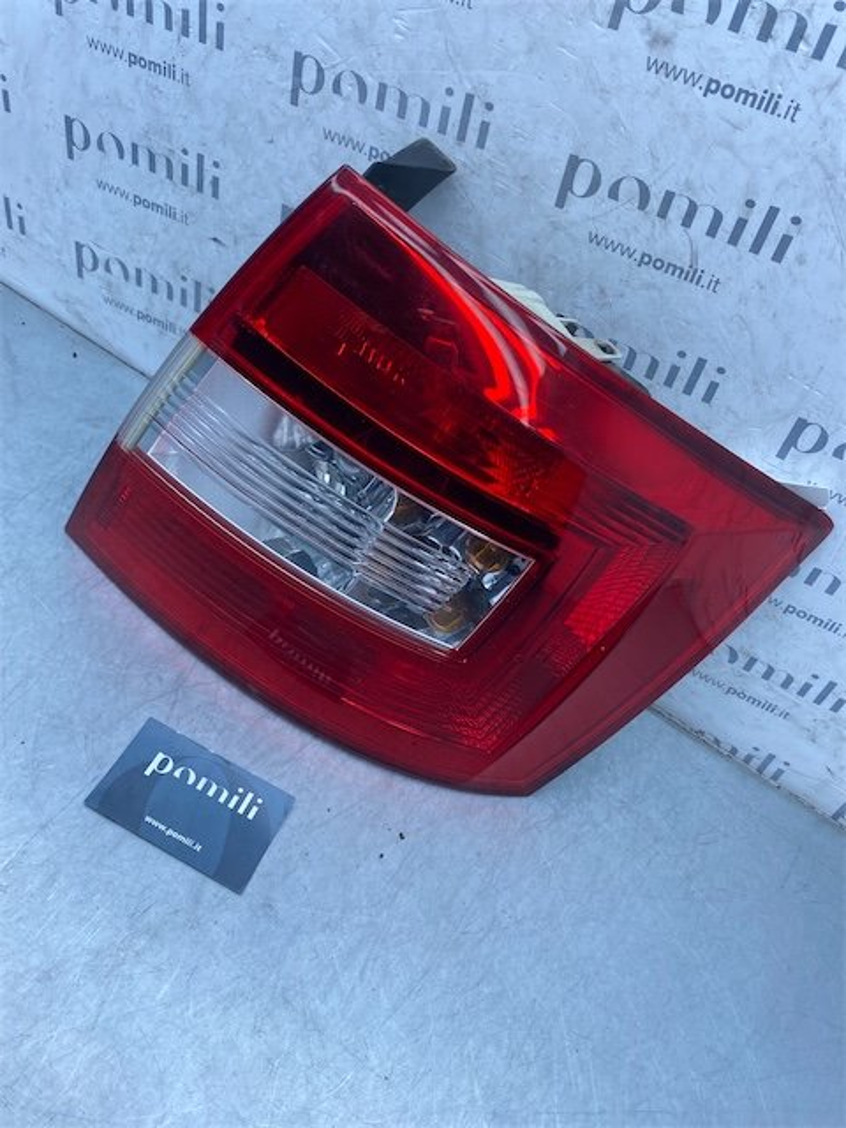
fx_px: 847
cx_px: 423
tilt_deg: -47.6
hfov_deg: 53.1
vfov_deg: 67.3
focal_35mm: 26
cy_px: 564
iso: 32
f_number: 1.8
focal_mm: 4.25
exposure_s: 1/620
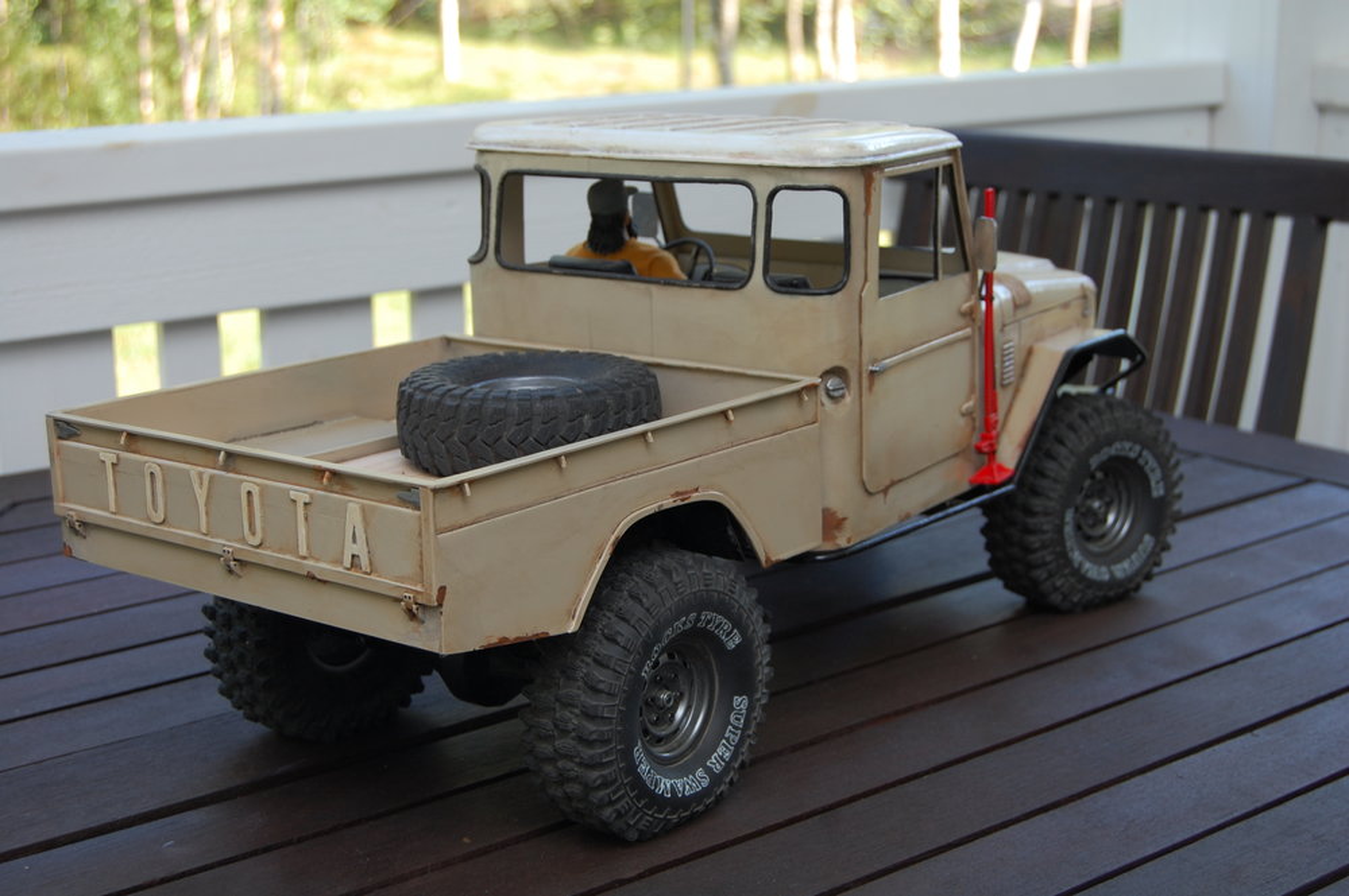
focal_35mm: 57
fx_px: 2134
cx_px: 674
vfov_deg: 23.7
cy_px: 448
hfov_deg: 35.1
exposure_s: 1/60
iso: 200
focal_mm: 38
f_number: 6.3
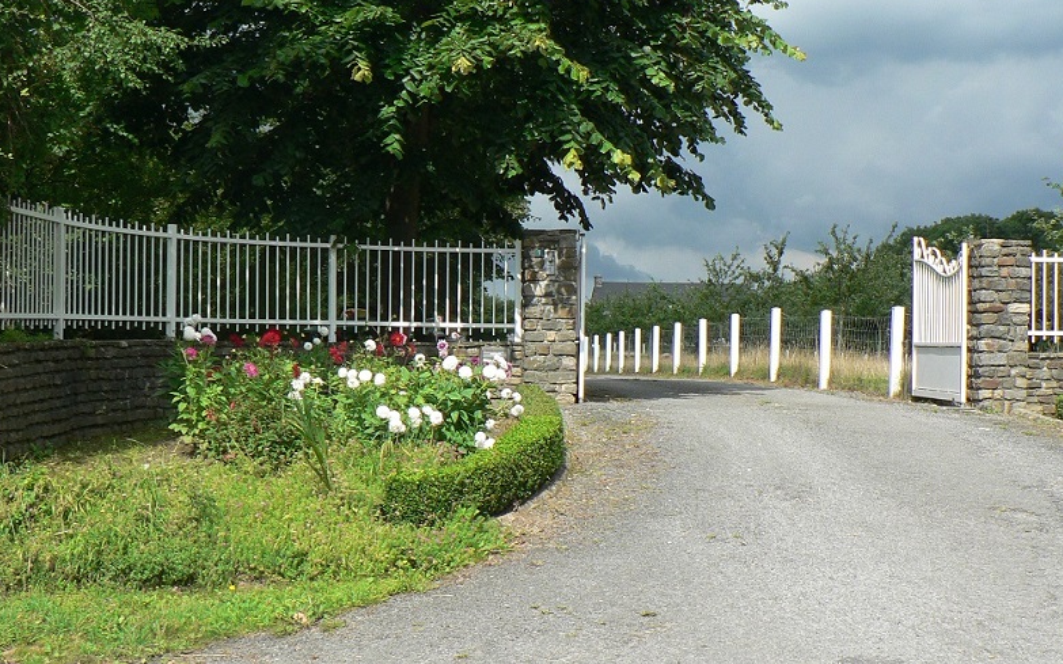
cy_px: 258
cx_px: 534
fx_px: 1130
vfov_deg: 32.6
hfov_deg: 50.4
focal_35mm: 39
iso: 80
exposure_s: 1/400
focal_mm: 6
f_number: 4
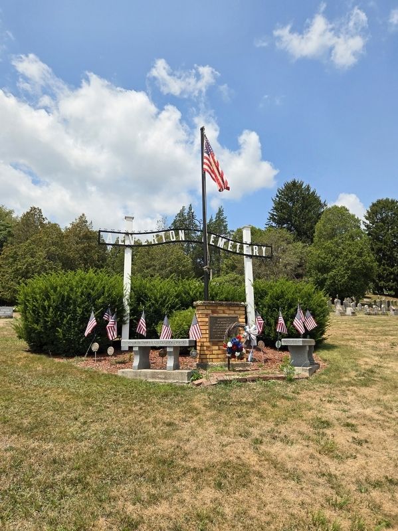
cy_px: 266
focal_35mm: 23
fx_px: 353
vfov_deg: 73.9
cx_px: 199
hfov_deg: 58.9
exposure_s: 1/1915
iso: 25
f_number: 1.8
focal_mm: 5.4
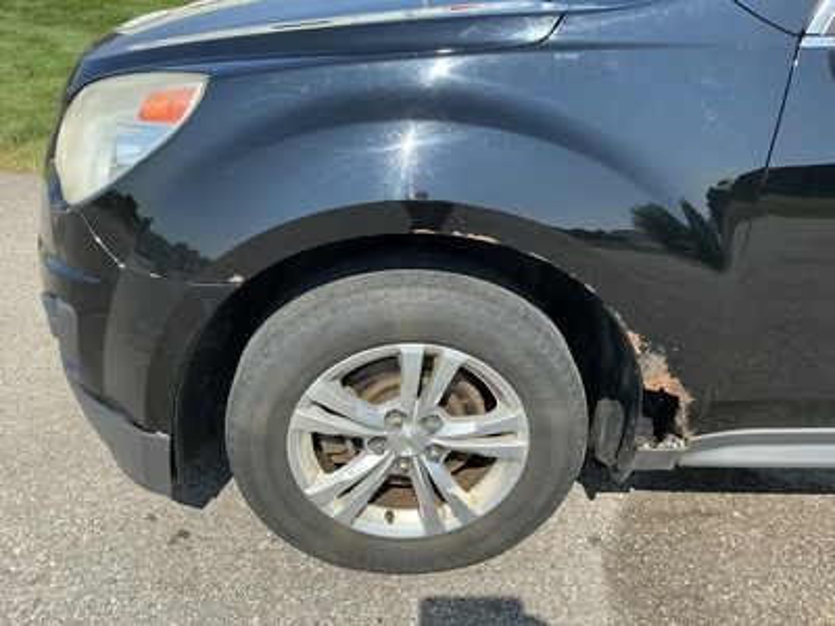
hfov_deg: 63.4
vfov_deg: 49.7
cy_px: 313
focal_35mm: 28
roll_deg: -3.7
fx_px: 675
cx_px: 418
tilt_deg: -28.0
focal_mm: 3
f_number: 1.8
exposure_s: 1/944
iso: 25
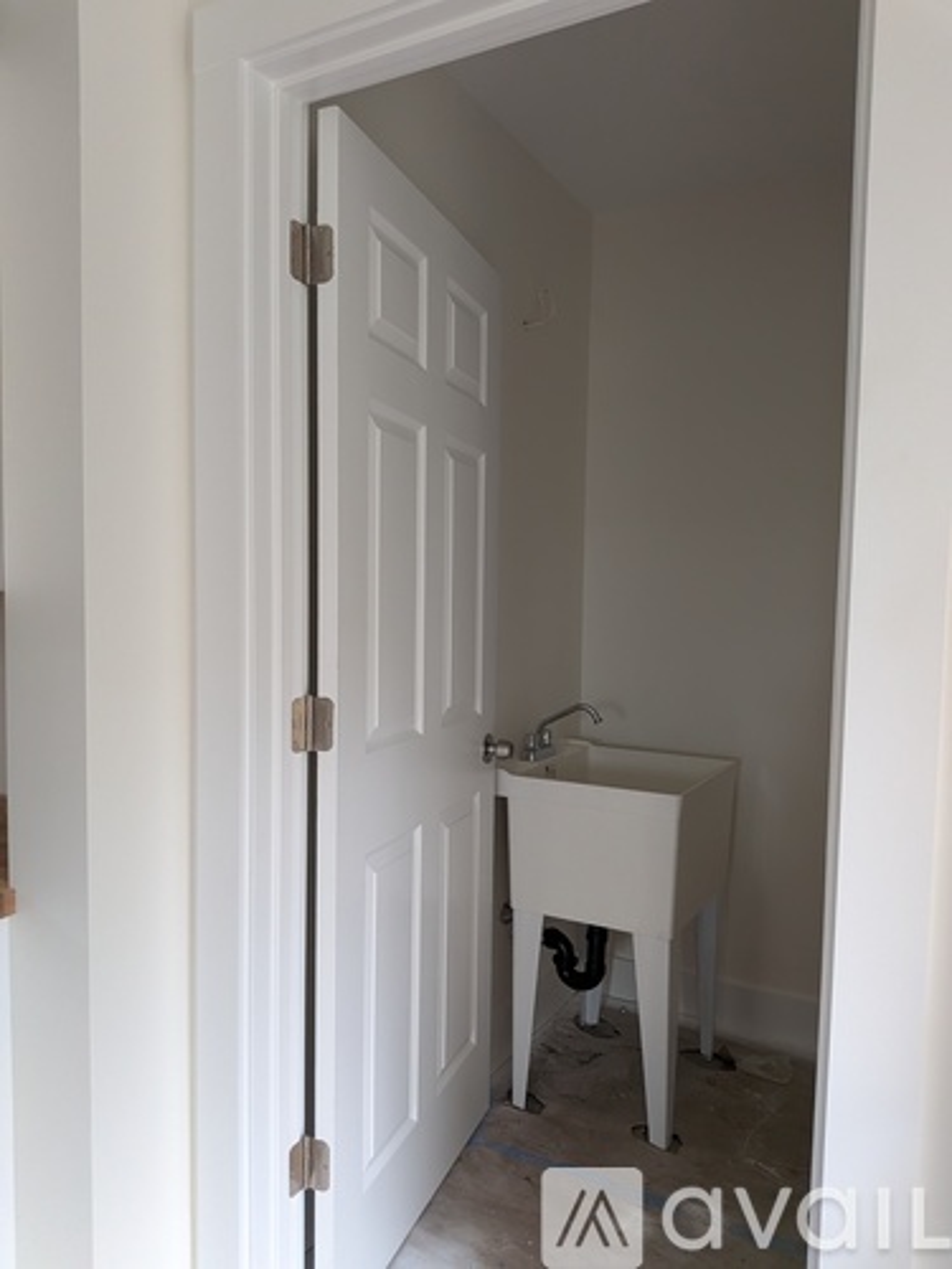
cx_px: 476
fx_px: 880
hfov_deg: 56.8
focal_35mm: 24
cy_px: 634
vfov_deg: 71.6
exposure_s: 1/182
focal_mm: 4.53
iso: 154
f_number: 1.7
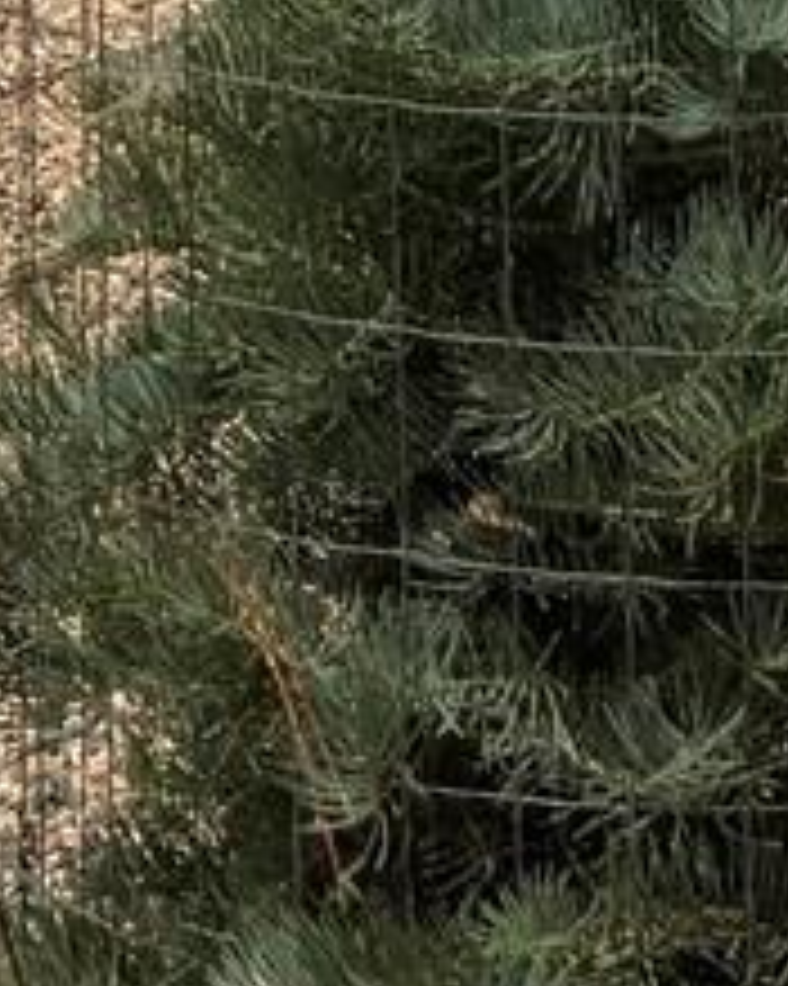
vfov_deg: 9.7
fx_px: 4988
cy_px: -1567
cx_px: -333
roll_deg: +0.6
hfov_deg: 8.8
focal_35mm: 171
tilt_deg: -0.1
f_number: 1.78
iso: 80
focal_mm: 6.76
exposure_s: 1/4049
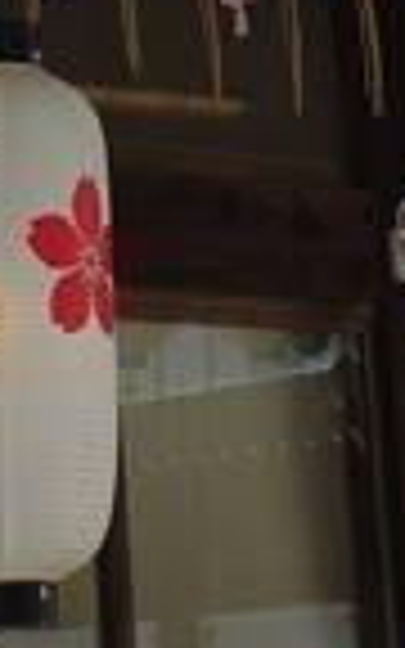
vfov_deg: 7.4
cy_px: -639
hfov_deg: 4.8
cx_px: 76
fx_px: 4786
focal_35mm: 271
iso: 125
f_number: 4
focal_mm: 11.81
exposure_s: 1/400
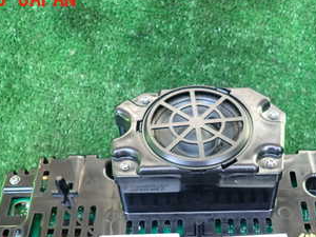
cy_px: 223
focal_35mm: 50
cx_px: 200
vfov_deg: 27.8
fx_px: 456
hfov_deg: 37.9
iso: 125
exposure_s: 1/60
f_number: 2
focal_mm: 4.5
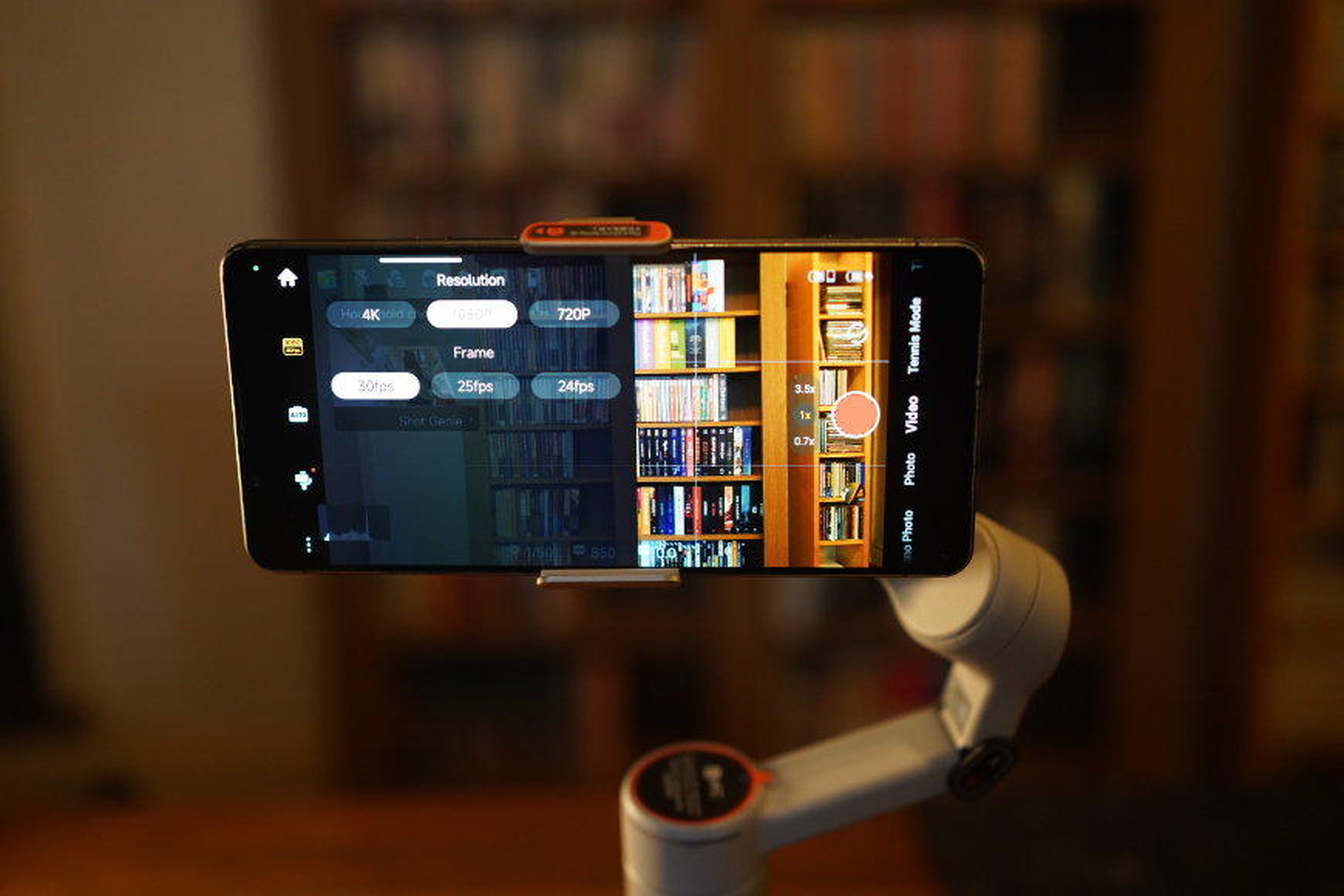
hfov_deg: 54.4
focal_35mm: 35
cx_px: 672
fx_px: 1307
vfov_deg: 37.9
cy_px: 448
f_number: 2.5
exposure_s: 1/160
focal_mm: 35
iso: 1600
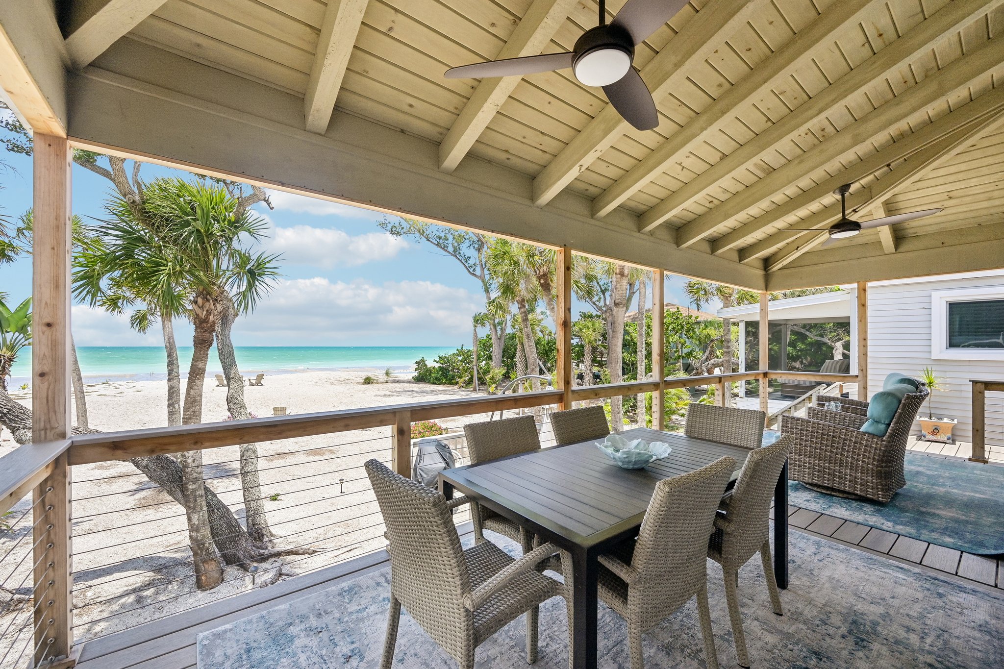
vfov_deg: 81.2
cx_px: 502
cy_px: 334
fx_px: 390
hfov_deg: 104.3
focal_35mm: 14
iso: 400
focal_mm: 14
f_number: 8
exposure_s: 1/640
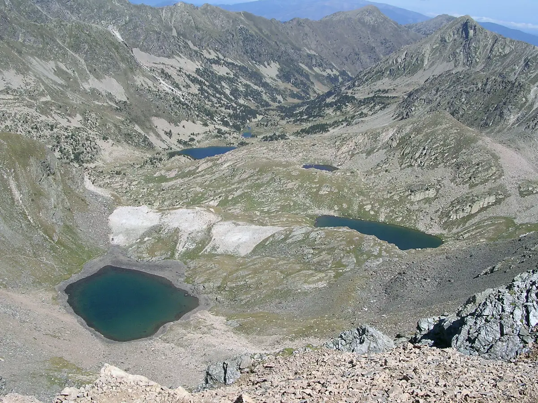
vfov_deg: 37.7
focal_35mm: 38
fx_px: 591
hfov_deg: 49.0
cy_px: 202
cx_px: 269
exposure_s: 1/309
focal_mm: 5.8
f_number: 5.6
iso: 100
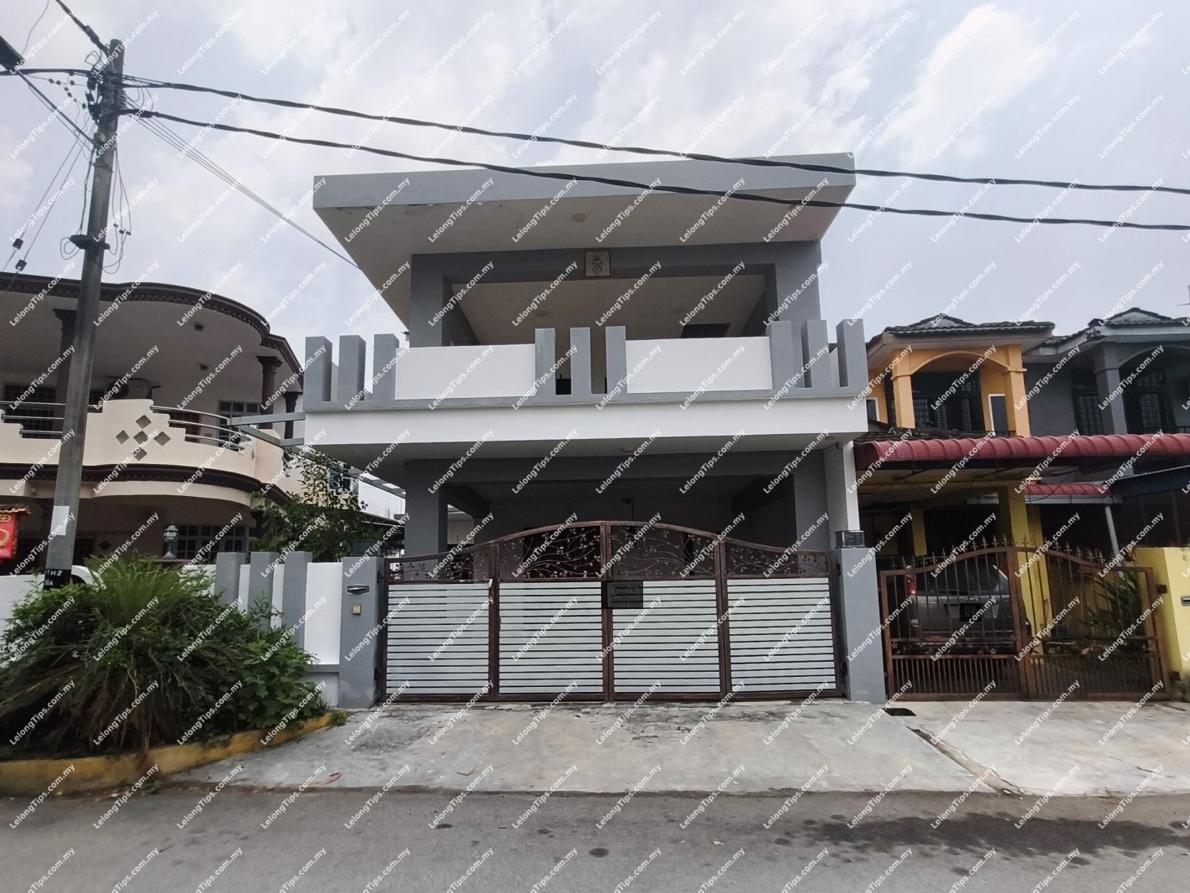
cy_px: 446
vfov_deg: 81.8
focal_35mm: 15
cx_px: 595
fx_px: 516
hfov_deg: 98.2
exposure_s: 1/2542
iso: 50
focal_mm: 1.67
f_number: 2.2
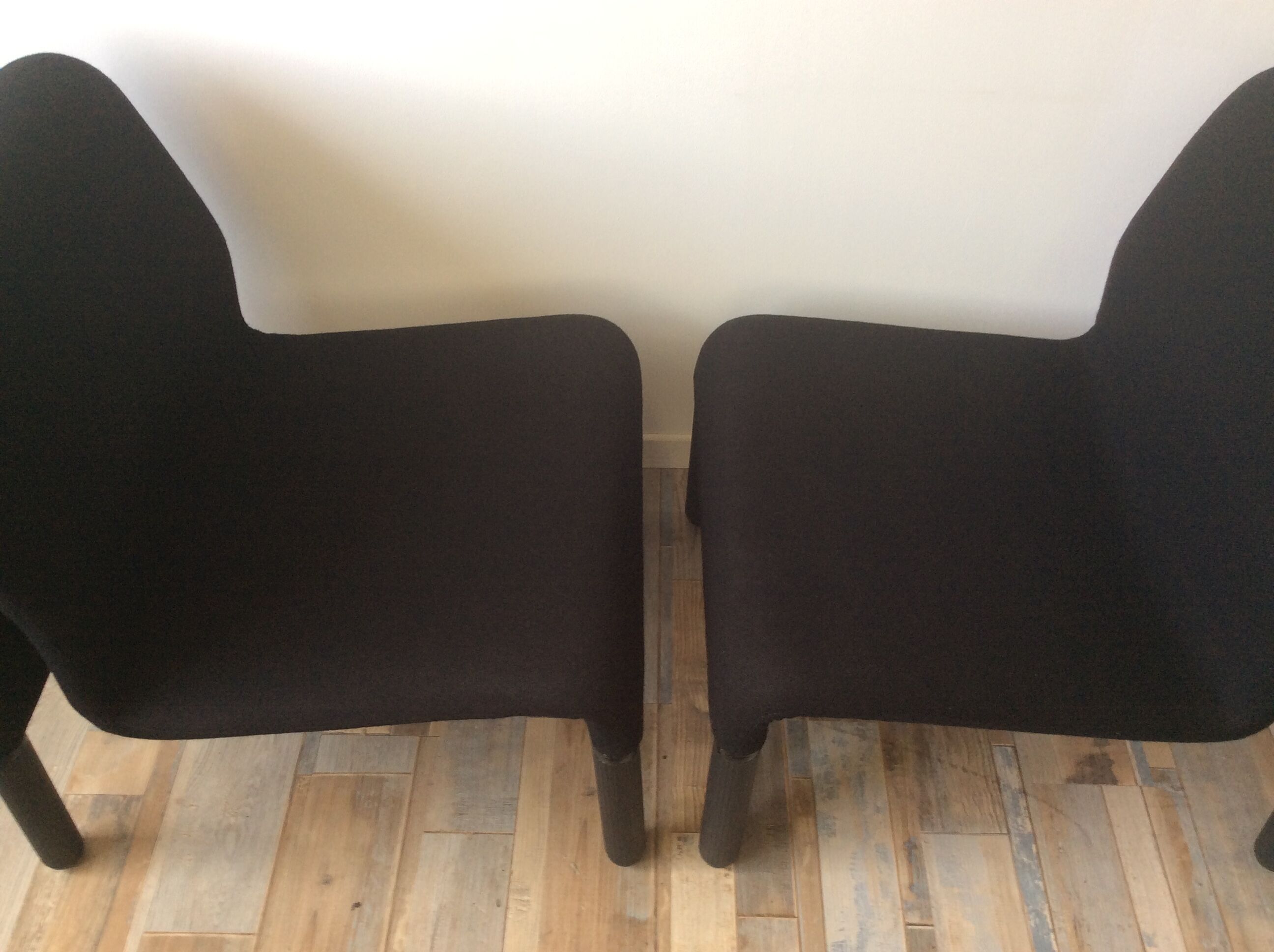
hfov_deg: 56.9
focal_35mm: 32
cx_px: 637
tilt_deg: -47.8
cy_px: 476
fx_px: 1176
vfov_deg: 44.1
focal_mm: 3.3
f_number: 2.4
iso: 40
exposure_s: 1/25
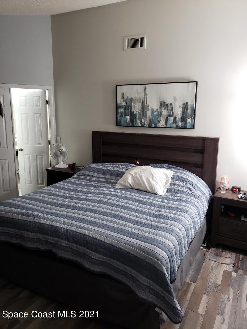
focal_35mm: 26
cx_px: 124
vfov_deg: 67.3
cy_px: 164
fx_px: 247
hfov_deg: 53.1
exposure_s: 1/30
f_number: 1.5
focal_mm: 4.3
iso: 250
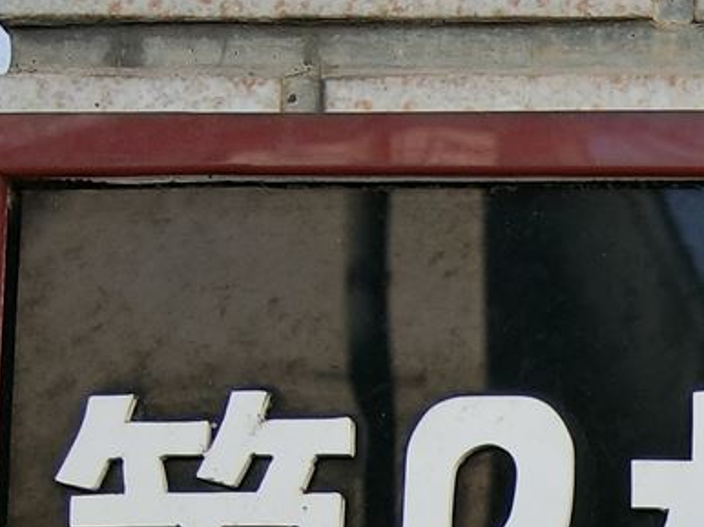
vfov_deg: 9.8
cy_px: 1027
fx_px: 2866
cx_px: 985
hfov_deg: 13.4
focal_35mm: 141
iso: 80
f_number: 3.4
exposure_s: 1/250
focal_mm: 7.2
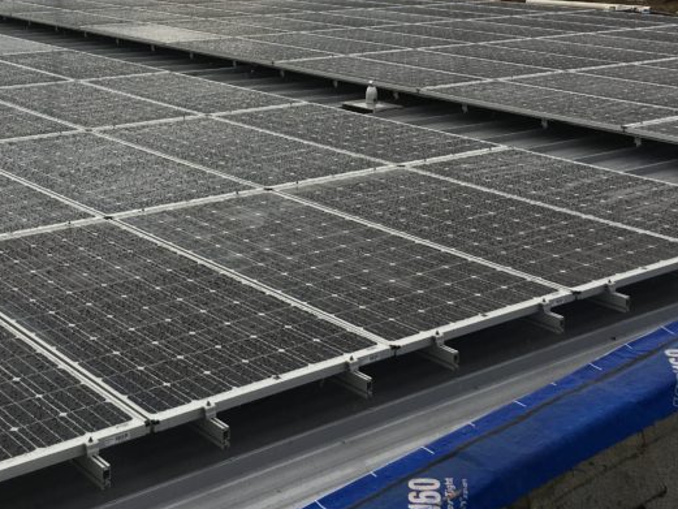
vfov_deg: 24.7
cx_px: 220
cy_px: 30
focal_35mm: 57
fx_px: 1117
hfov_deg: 33.4
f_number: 2.2
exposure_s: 1/398
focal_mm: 4.15
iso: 25
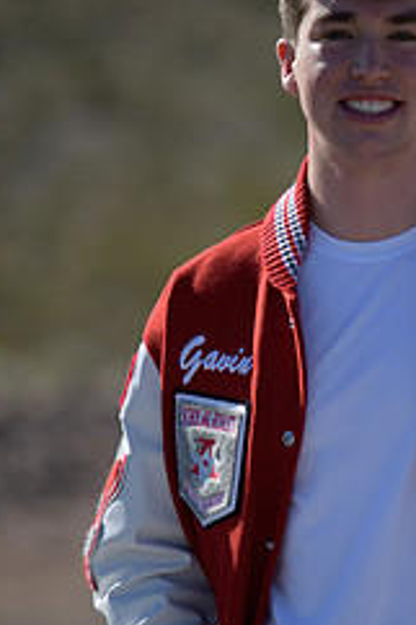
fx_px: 5485
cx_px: 313
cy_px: 351
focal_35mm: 316
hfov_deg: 4.3
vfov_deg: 6.5
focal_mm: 170
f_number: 2.8
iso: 200
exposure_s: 1/5000
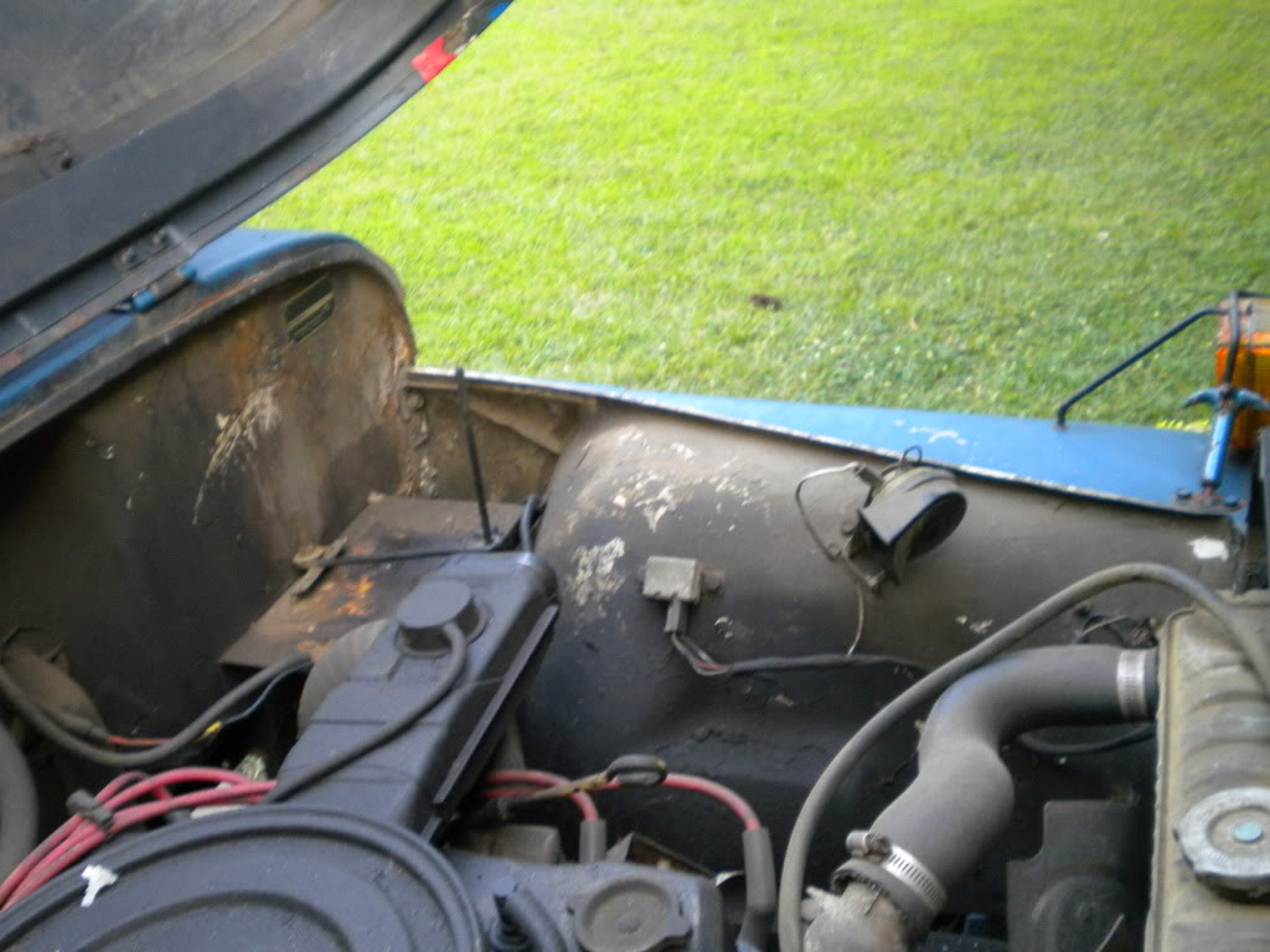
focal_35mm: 41
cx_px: 635
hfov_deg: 45.8
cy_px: 476
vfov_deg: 35.1
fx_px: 1504
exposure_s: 1/48
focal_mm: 7.4
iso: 353
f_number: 3.5
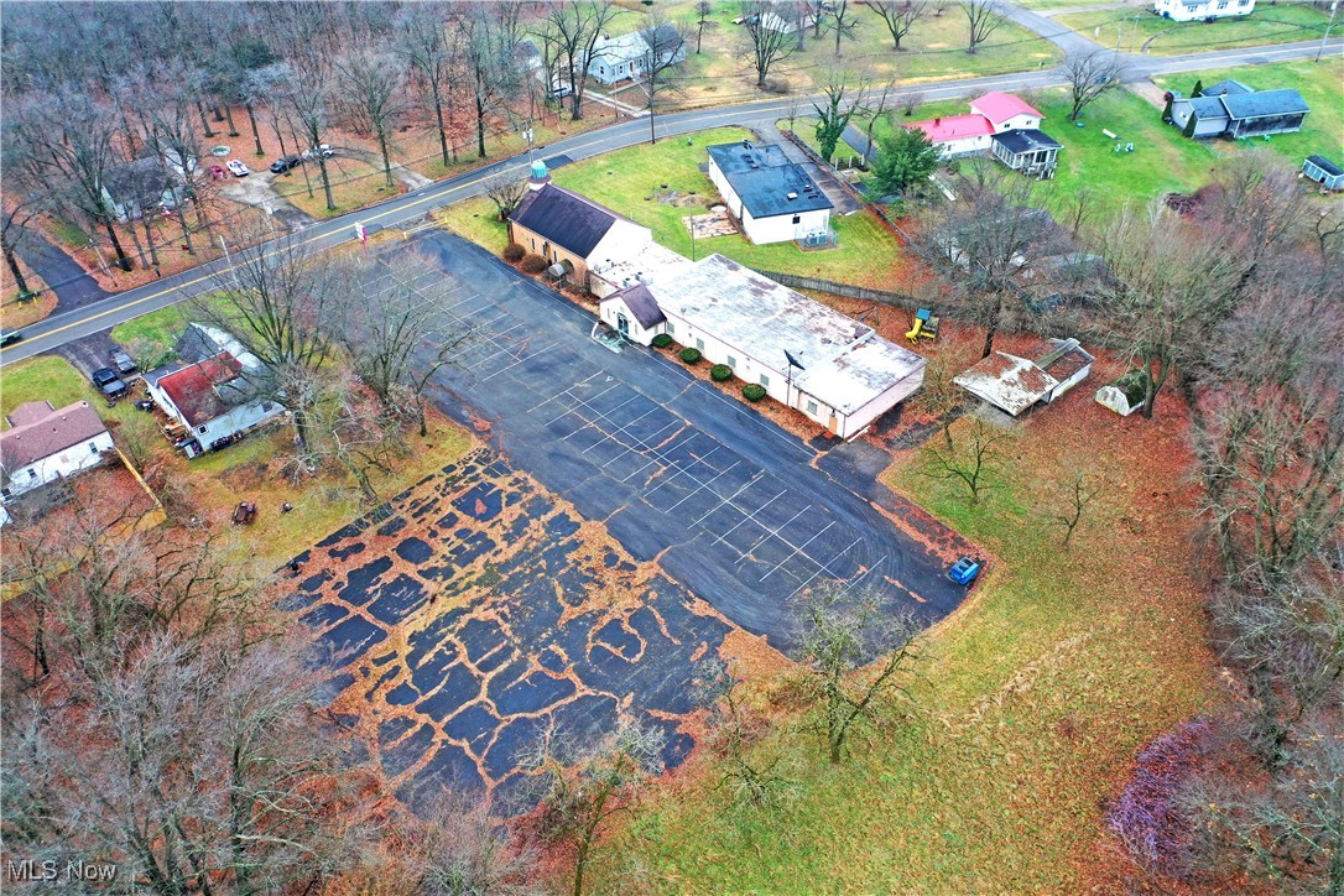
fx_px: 1045
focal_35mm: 28
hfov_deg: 65.5
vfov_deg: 46.4
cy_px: 448
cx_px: 672
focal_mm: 10.26
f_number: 2.8
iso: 160
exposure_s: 1/30
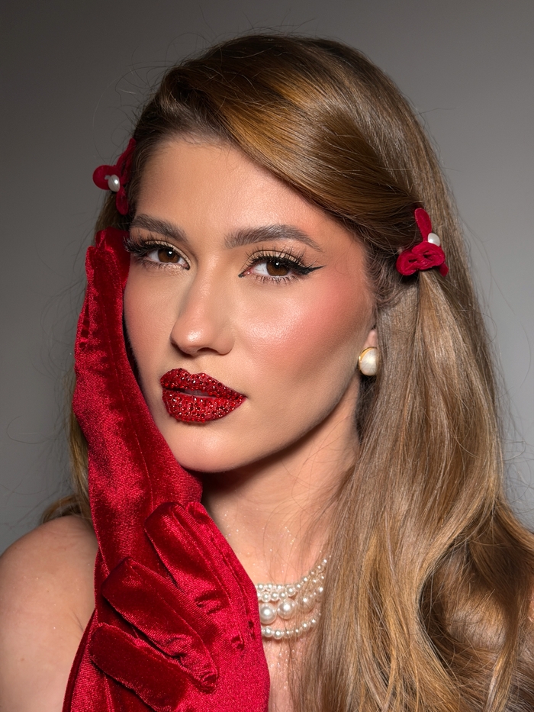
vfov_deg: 39.7
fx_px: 987
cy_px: 356
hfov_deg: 30.3
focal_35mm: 48
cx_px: 267
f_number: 1.78
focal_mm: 6.76
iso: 100
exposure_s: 1/73
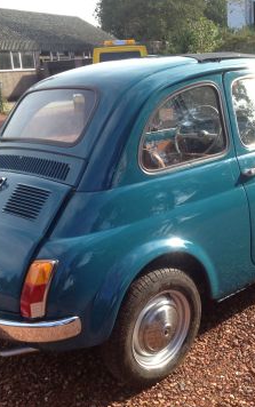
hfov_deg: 25.8
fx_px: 555
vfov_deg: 40.3
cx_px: 149
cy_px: 205
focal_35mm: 50
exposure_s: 1/438
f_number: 2.4
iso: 50
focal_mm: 4.28
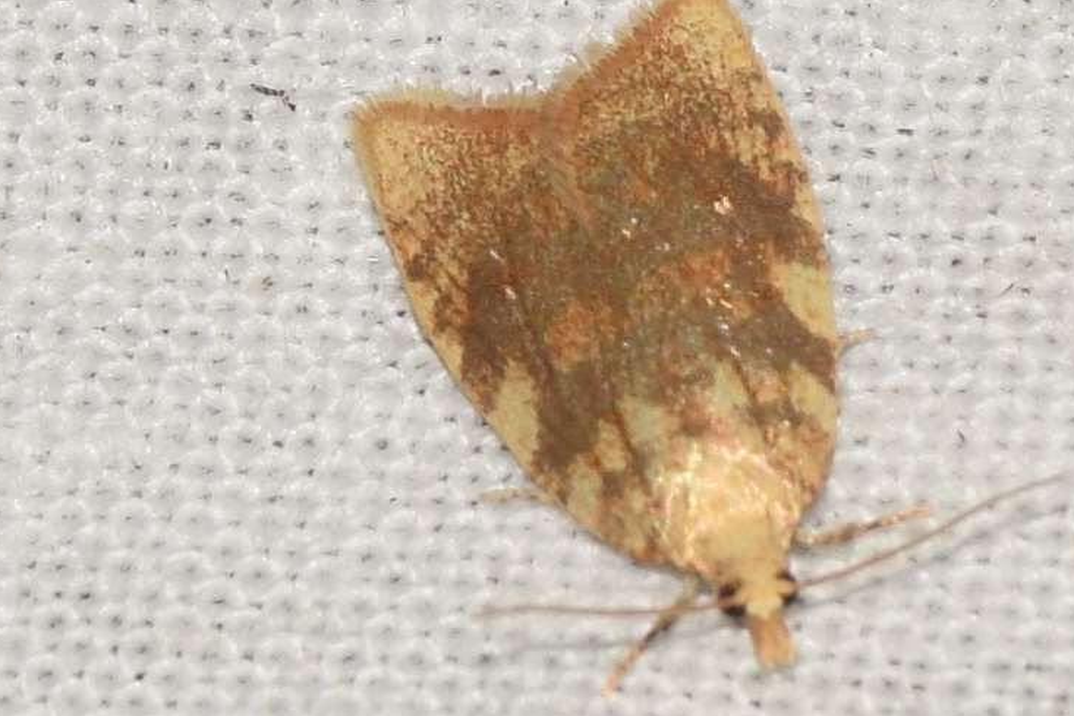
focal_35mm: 275
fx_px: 8205
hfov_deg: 7.5
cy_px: 370
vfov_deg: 5.0
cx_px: 624
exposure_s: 1/160
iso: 100
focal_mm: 140
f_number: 13
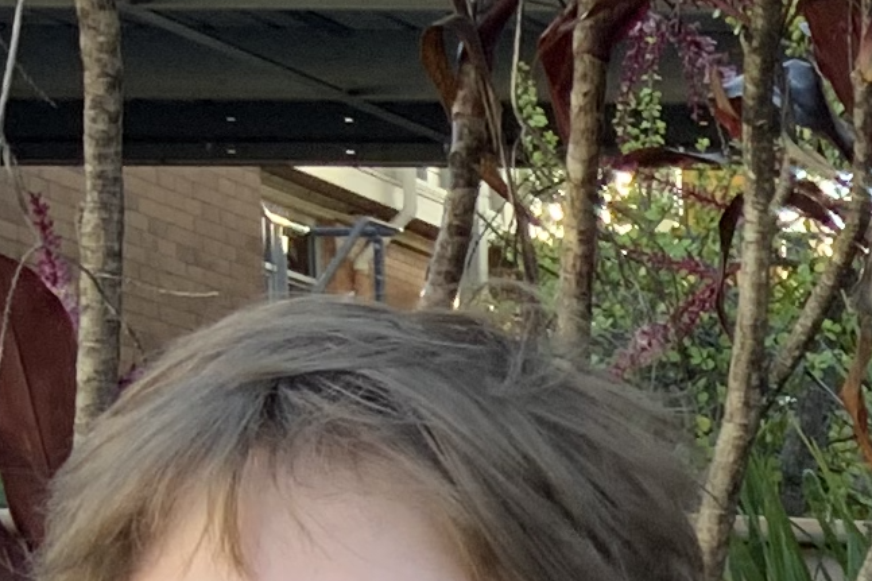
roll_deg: +0.2
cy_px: 1136
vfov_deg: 7.1
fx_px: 4552
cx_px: 2310
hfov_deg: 9.4
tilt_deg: -3.7
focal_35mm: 188
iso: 16
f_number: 1.8
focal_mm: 3
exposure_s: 1/122
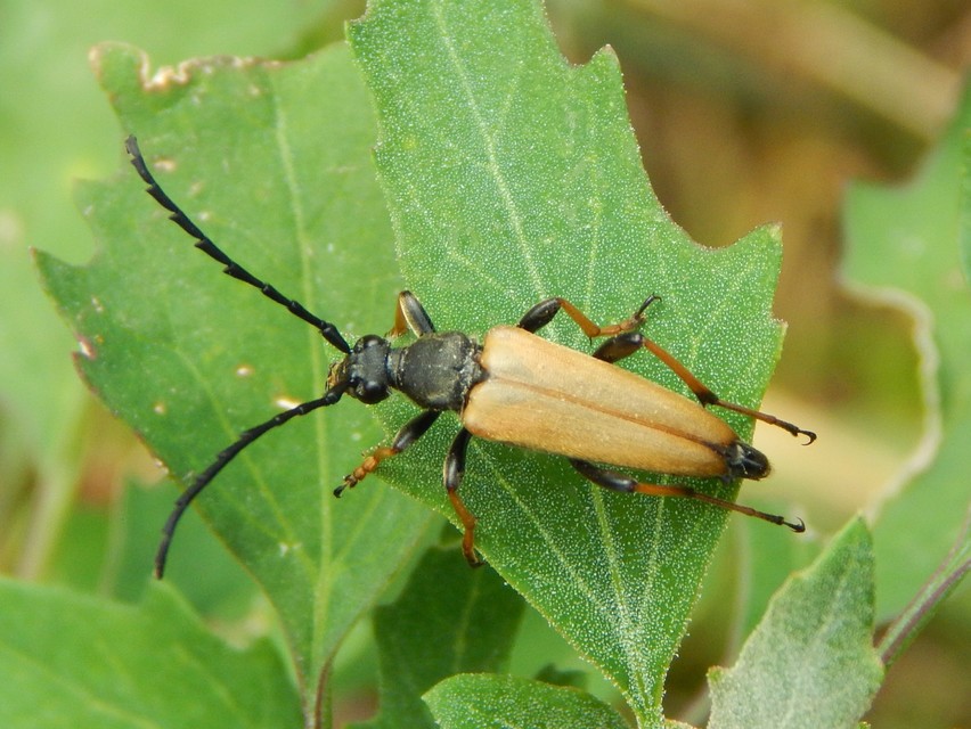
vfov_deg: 13.0
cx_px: 486
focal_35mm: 114
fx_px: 3200
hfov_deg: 17.3
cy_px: 364
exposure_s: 1/250
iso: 220
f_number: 4.6
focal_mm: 20.5
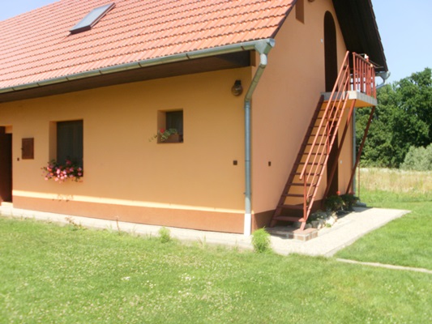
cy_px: 162
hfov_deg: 51.3
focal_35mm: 36
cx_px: 216
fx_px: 449
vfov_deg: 39.7
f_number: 5.6
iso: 100
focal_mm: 6.3
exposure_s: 1/250
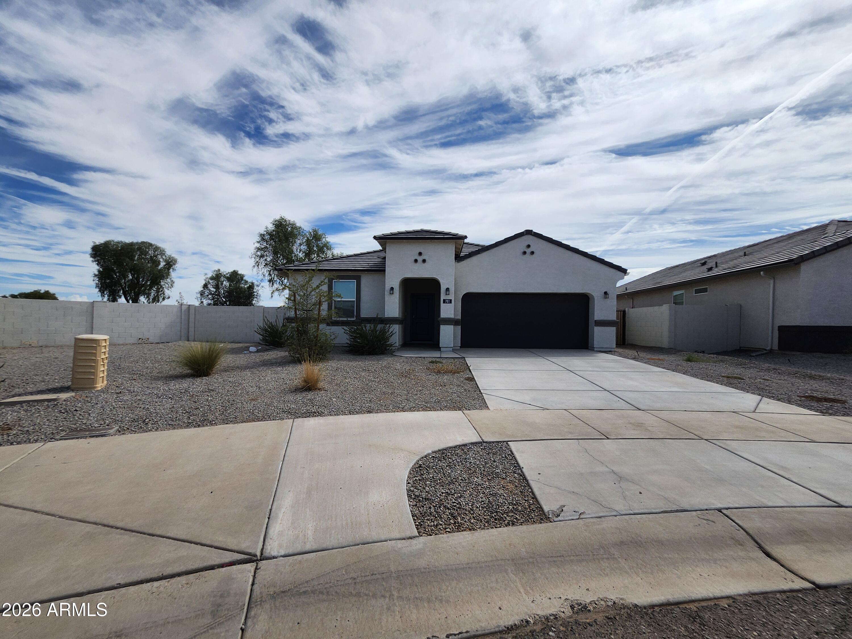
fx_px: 320
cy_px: 320
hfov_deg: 106.2
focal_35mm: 13
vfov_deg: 89.9
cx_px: 426
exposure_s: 1/3148
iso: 40
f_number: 2.2
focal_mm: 1.74
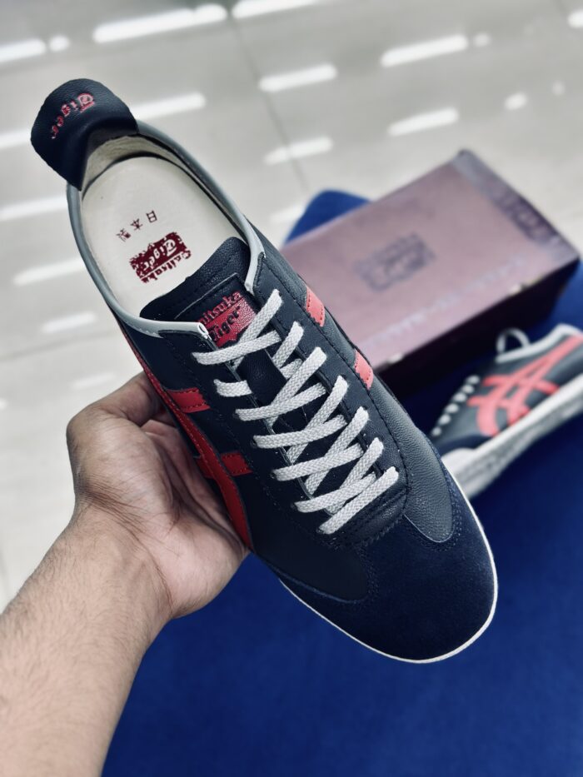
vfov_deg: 39.7
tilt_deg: -56.8
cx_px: 292
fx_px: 1078
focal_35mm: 48
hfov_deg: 30.3
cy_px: 388
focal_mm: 6.86
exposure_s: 1/100
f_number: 1.78
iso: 100
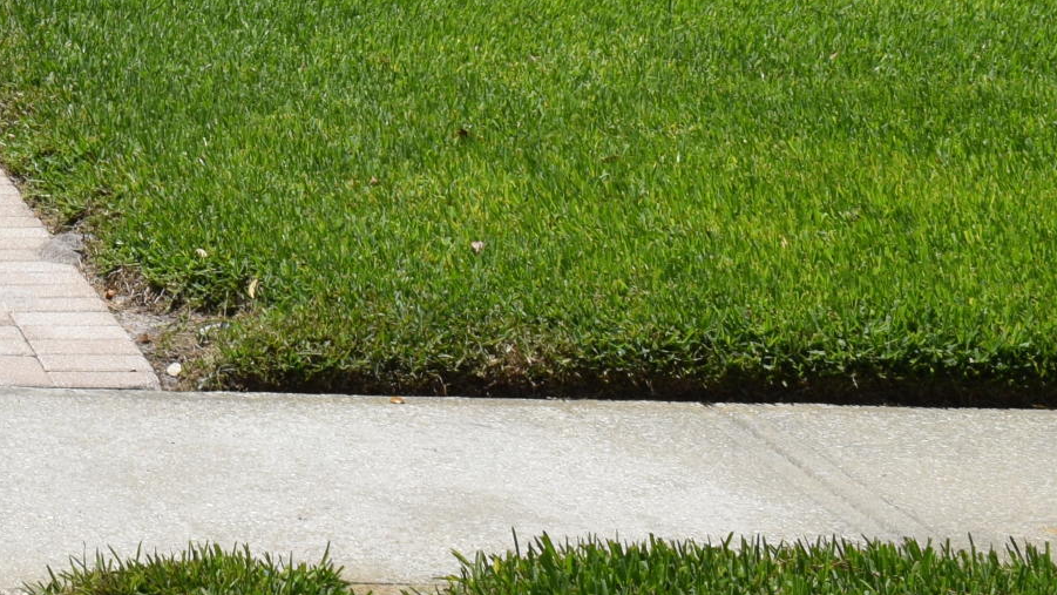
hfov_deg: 14.8
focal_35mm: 136
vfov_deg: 8.5
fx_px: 3812
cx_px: -477
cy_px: -529
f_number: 11
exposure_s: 1/500
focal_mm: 26
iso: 200
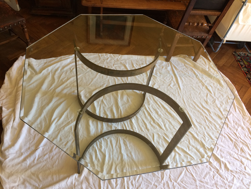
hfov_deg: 61.7
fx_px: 210
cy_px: 94
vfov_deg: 48.2
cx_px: 126
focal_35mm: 29
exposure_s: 1/33
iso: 64
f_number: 2.2
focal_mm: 4.15
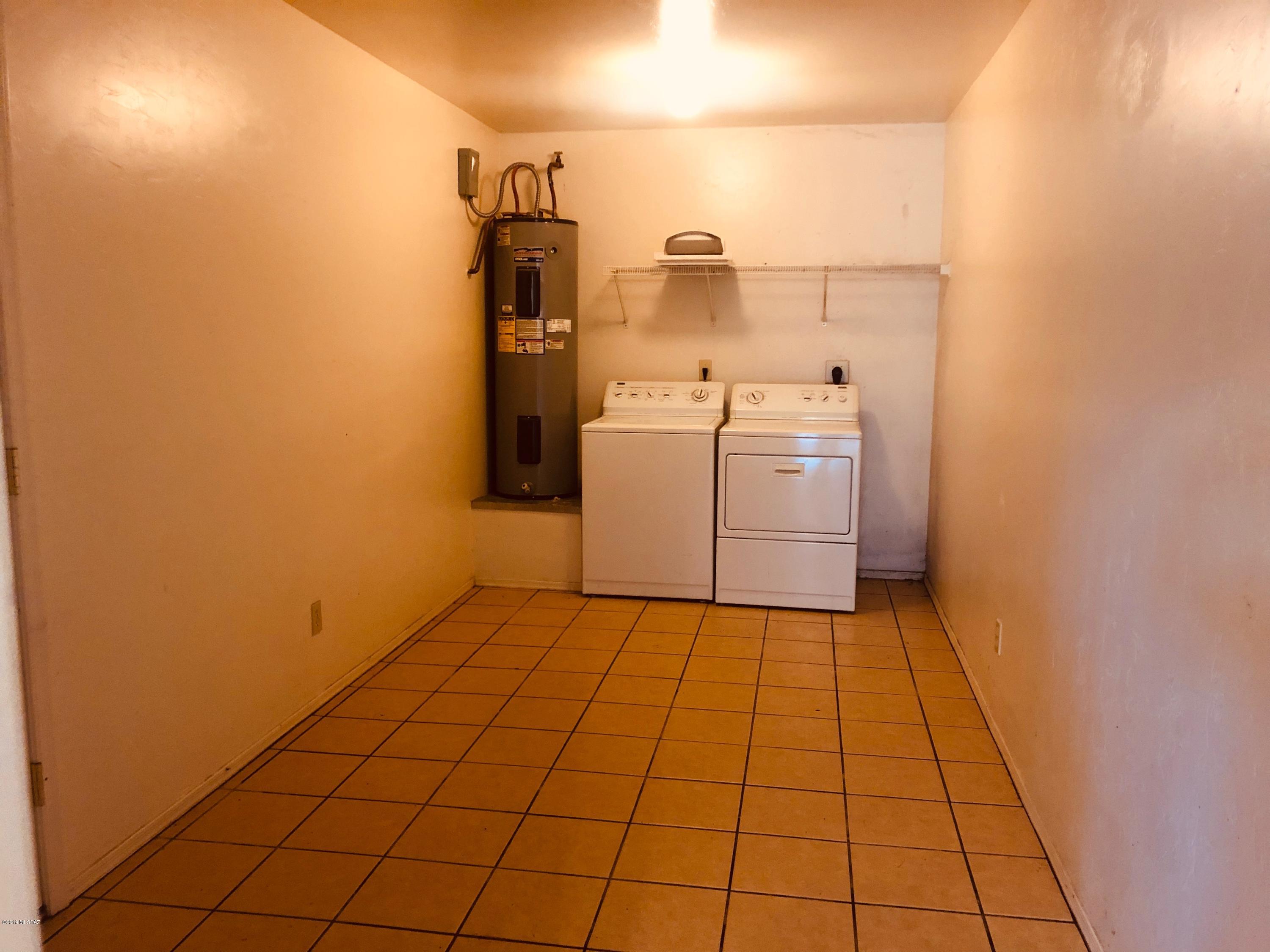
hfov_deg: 63.4
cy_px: 476
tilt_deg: -8.8
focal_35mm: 28
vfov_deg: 49.7
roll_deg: +0.1
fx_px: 1027
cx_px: 635
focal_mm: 3.99
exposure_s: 1/8
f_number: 1.8
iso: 100
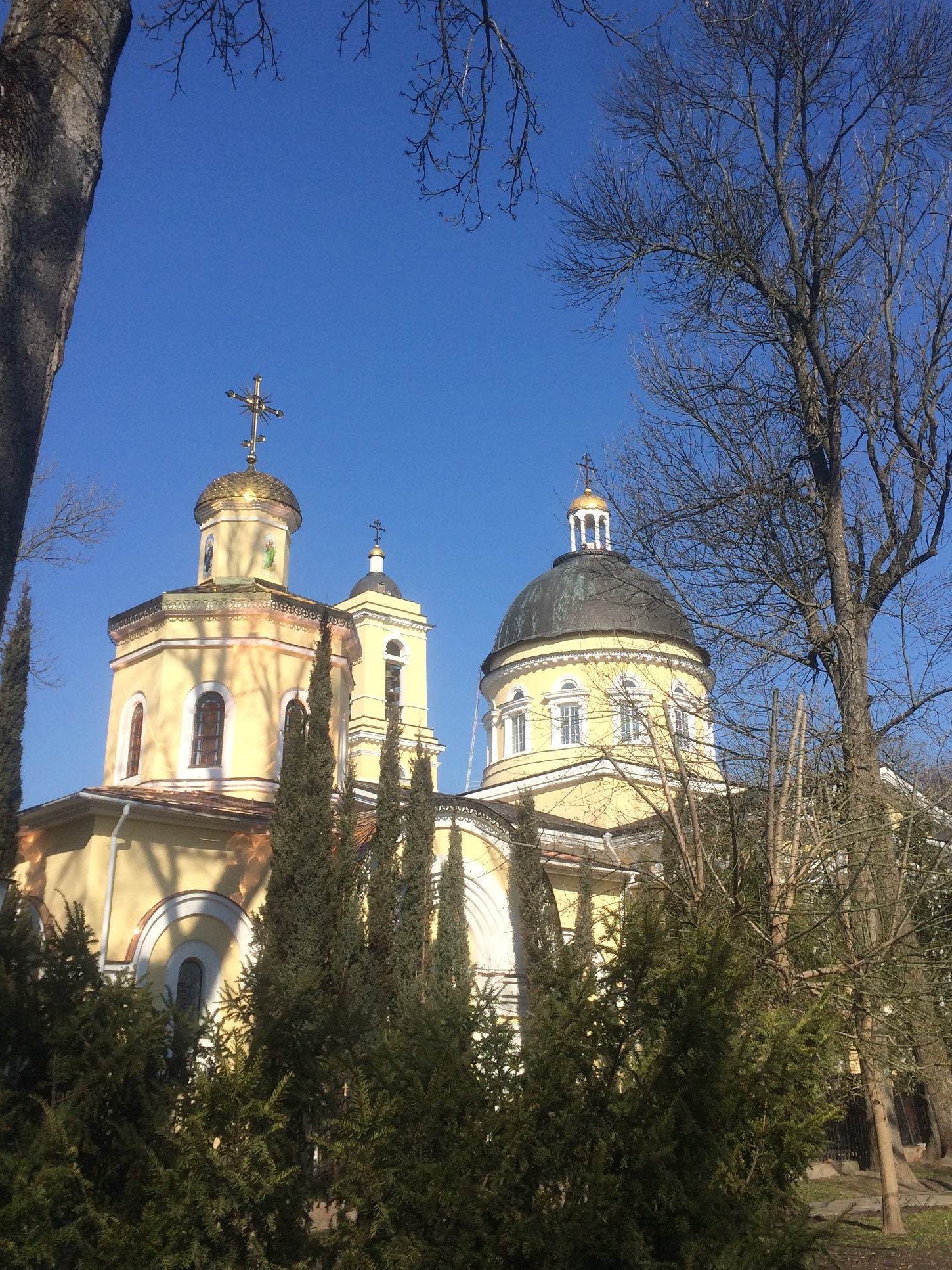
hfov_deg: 39.7
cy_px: 555
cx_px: 490
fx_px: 1320
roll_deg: +0.6
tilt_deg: +16.4
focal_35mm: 36
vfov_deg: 51.2
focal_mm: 4.15
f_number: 2.2
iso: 32
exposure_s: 1/2160
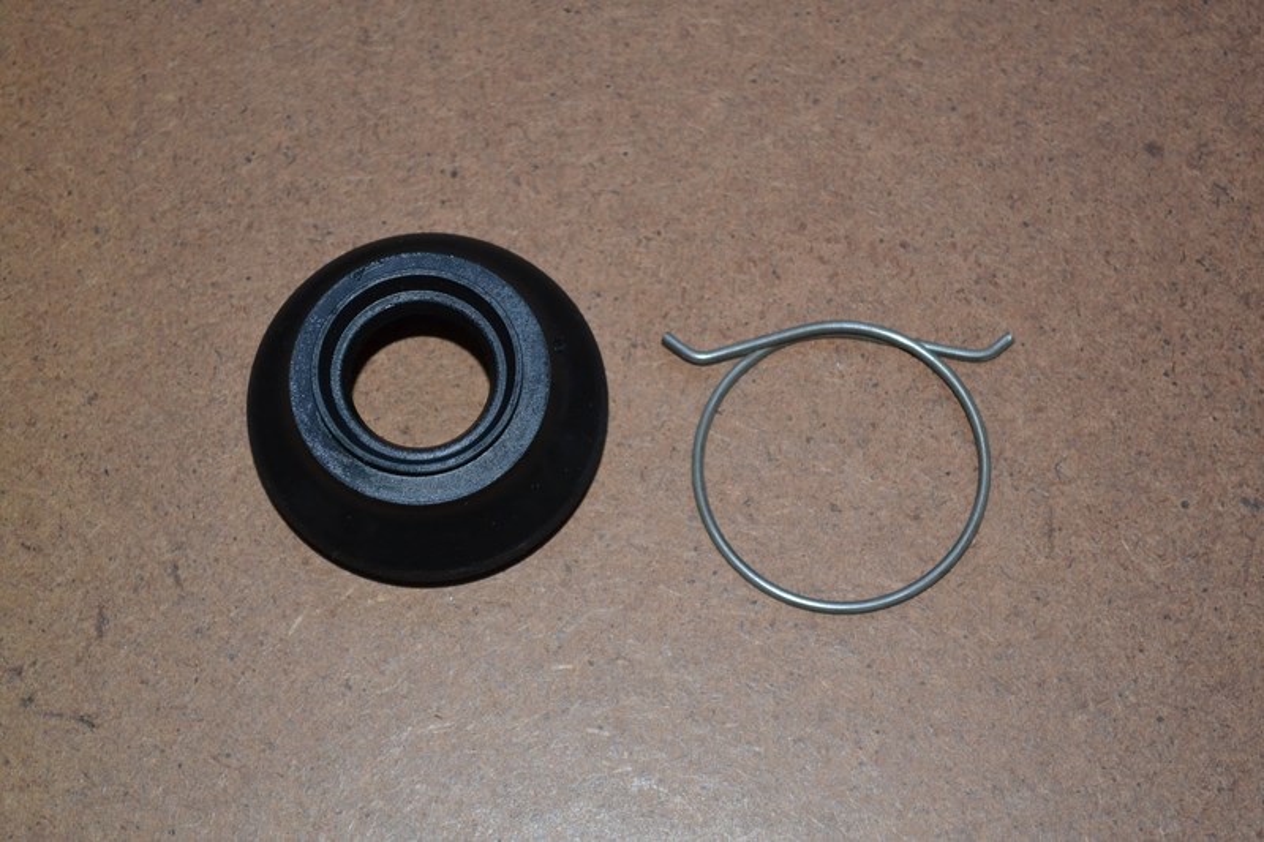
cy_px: 421
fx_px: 2896
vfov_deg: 16.5
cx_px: 632
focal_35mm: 82
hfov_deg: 24.6
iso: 1400
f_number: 5.6
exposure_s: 1/60
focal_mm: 55
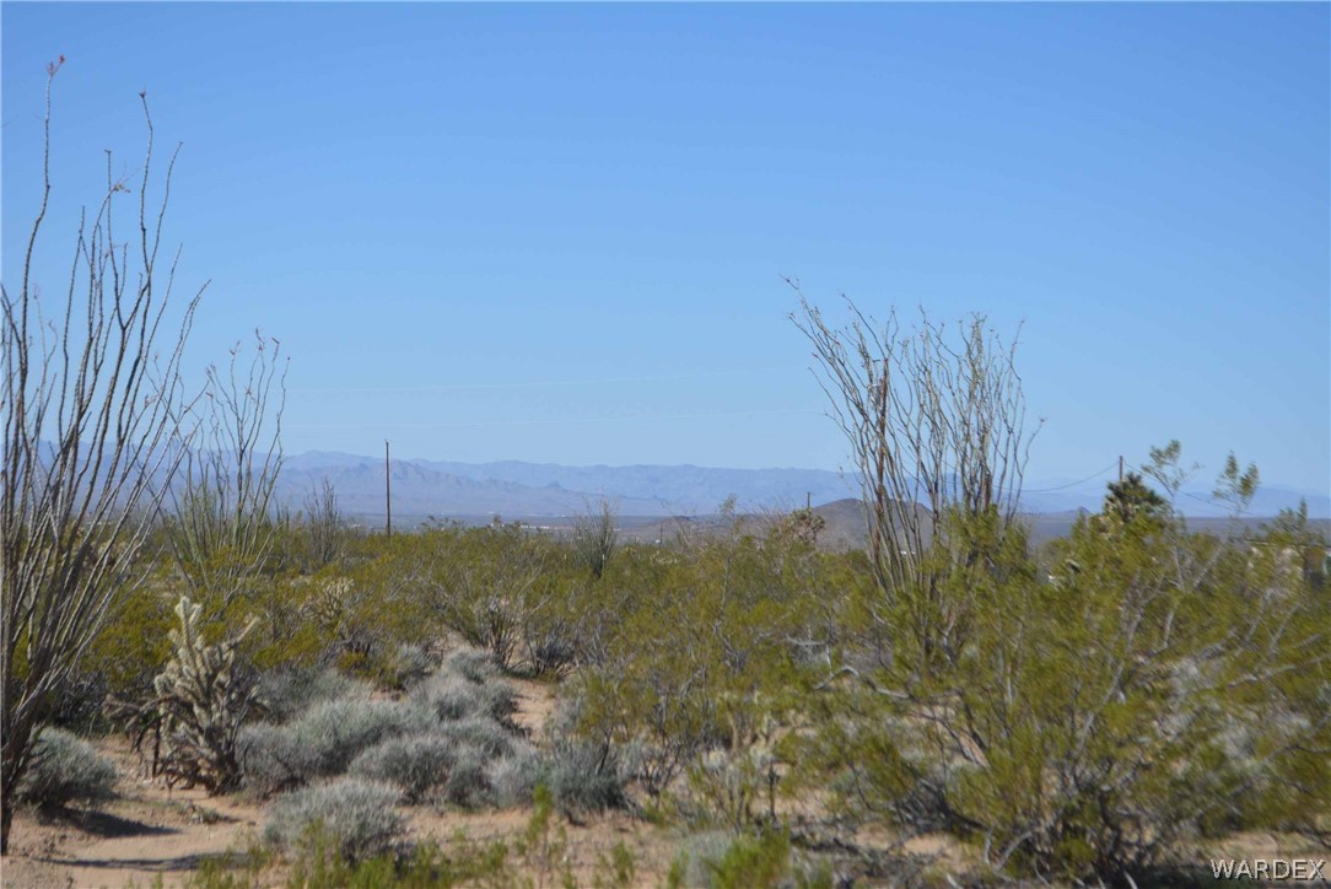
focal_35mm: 82
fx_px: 3052
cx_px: 666
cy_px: 444
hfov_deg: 24.6
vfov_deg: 16.6
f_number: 7.1
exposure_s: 1/2000
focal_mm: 55
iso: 400
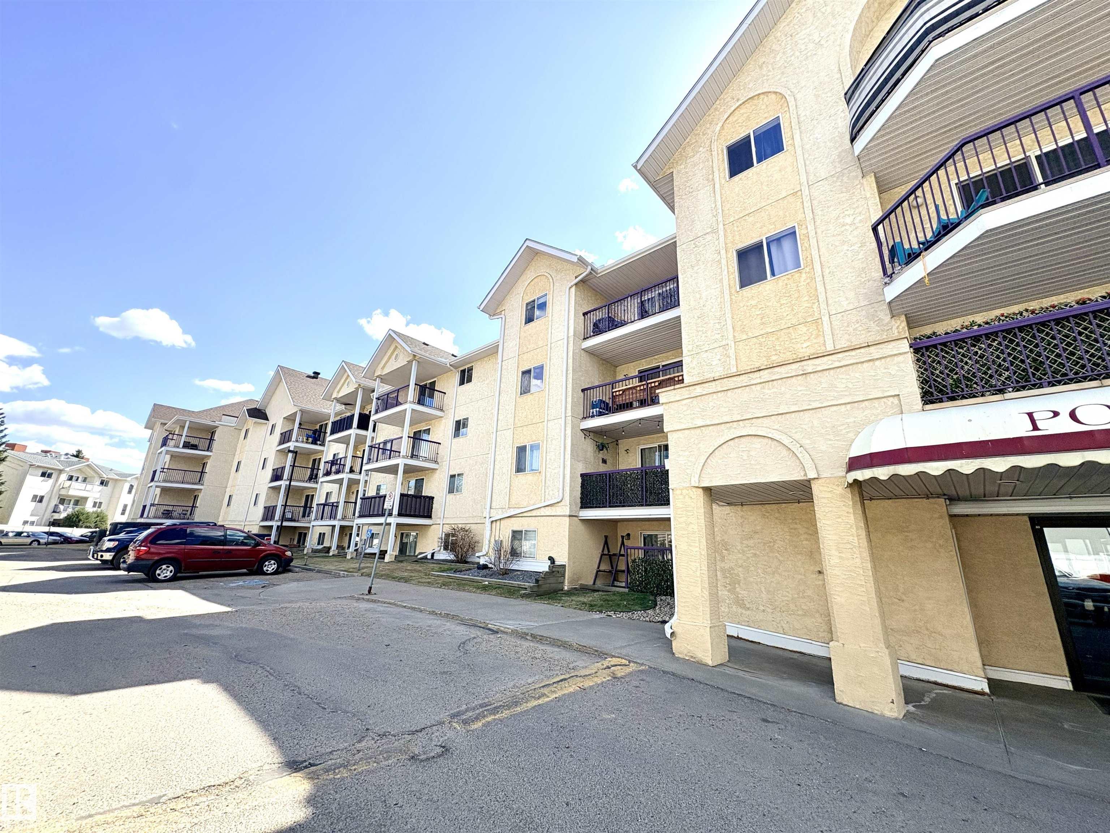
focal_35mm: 14
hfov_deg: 102.1
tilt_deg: +17.2
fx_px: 449
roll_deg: -1.9
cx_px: 555
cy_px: 416
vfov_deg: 85.7
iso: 64
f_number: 2.2
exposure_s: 1/1637
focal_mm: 2.22
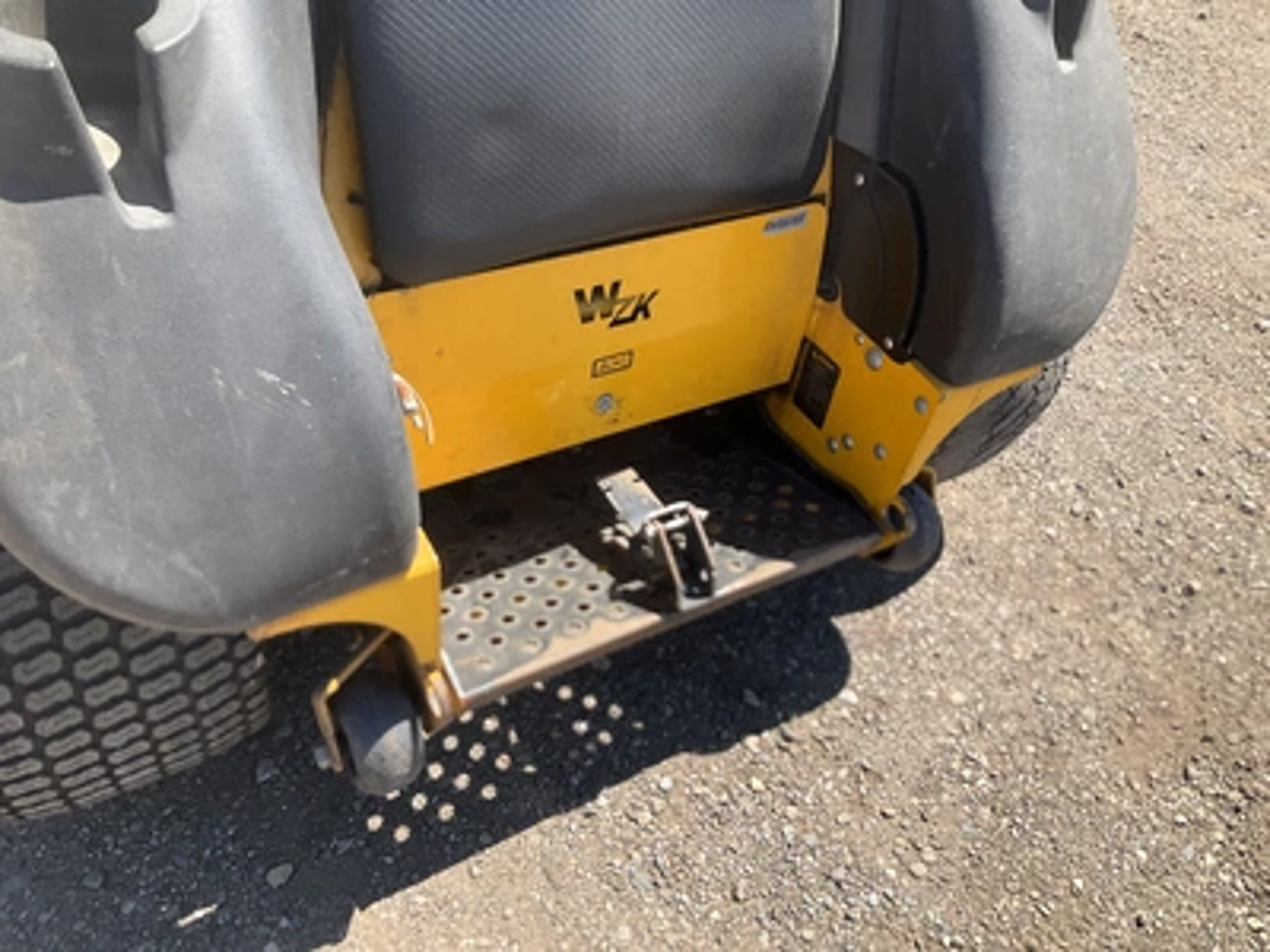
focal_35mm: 29
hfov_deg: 61.7
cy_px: 476
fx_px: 1064
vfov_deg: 48.2
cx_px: 635
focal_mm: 3
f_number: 1.8
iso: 25
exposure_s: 1/709
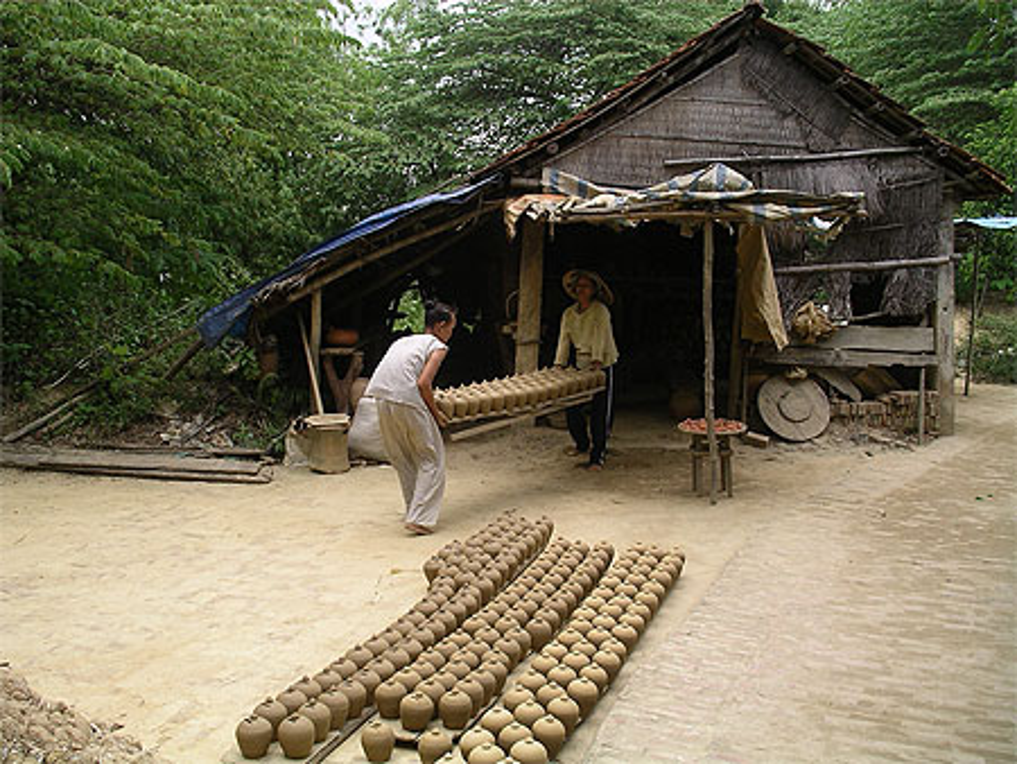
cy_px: 382
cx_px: 508
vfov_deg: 38.7
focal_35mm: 37
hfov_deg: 50.1
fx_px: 1088
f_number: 3.5
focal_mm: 7.8
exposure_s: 1/218
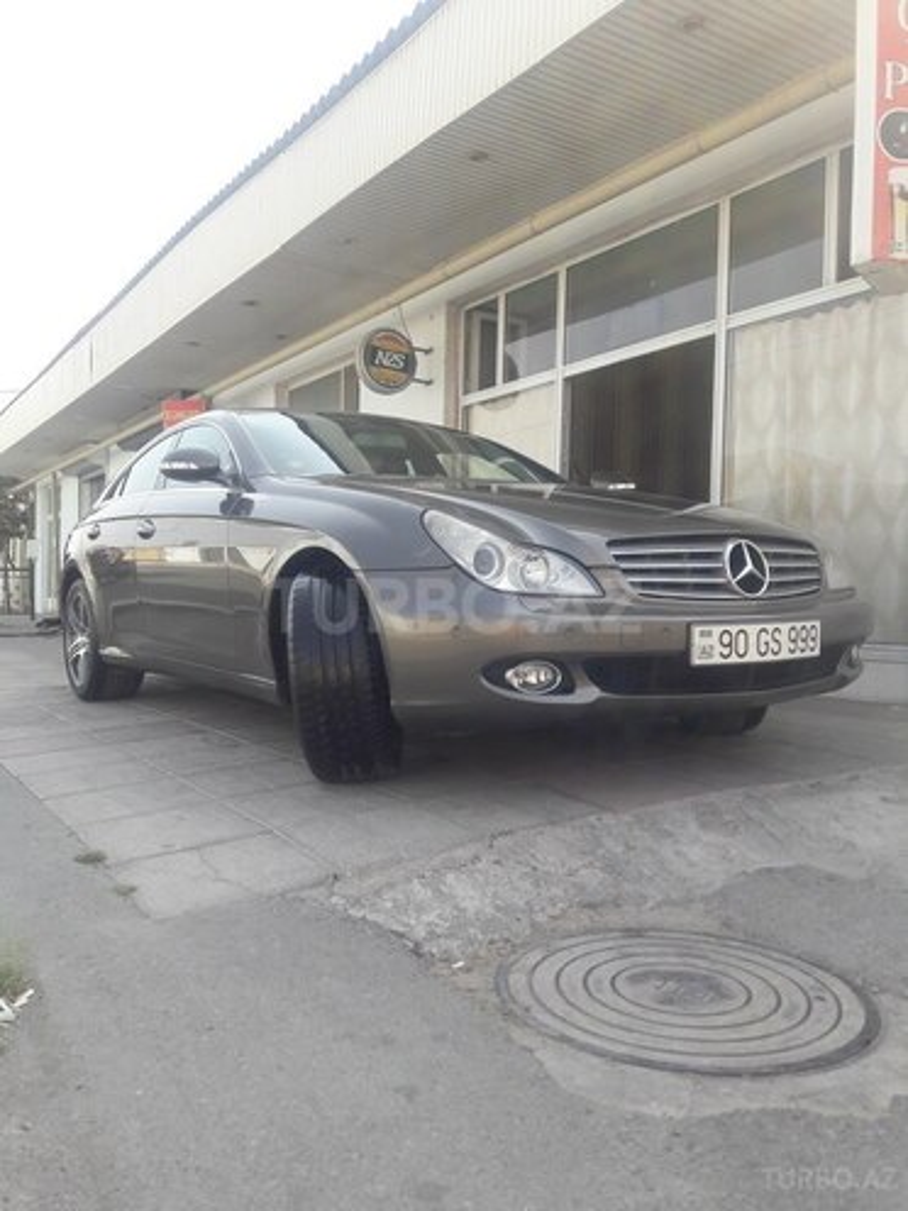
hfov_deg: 49.7
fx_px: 979
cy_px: 606
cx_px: 454
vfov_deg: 63.4
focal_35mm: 28
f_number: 1.9
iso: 40
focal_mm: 3.7
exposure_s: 1/492
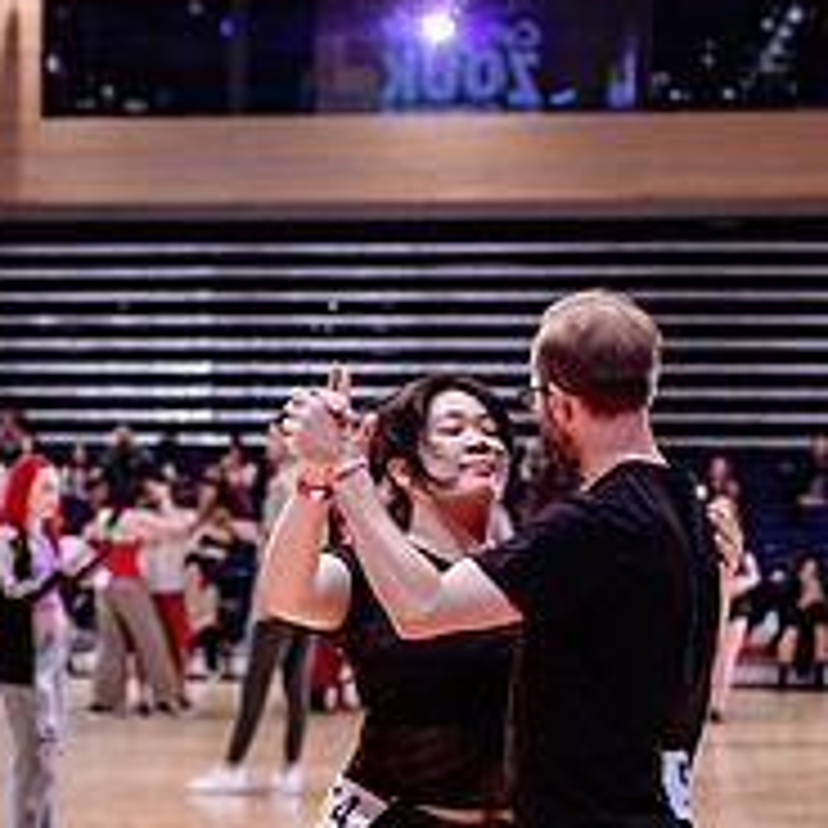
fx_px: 2463
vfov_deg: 18.7
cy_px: 797
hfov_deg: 19.0
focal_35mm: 91
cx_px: 282
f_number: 2
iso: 1250
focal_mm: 30
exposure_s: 1/250
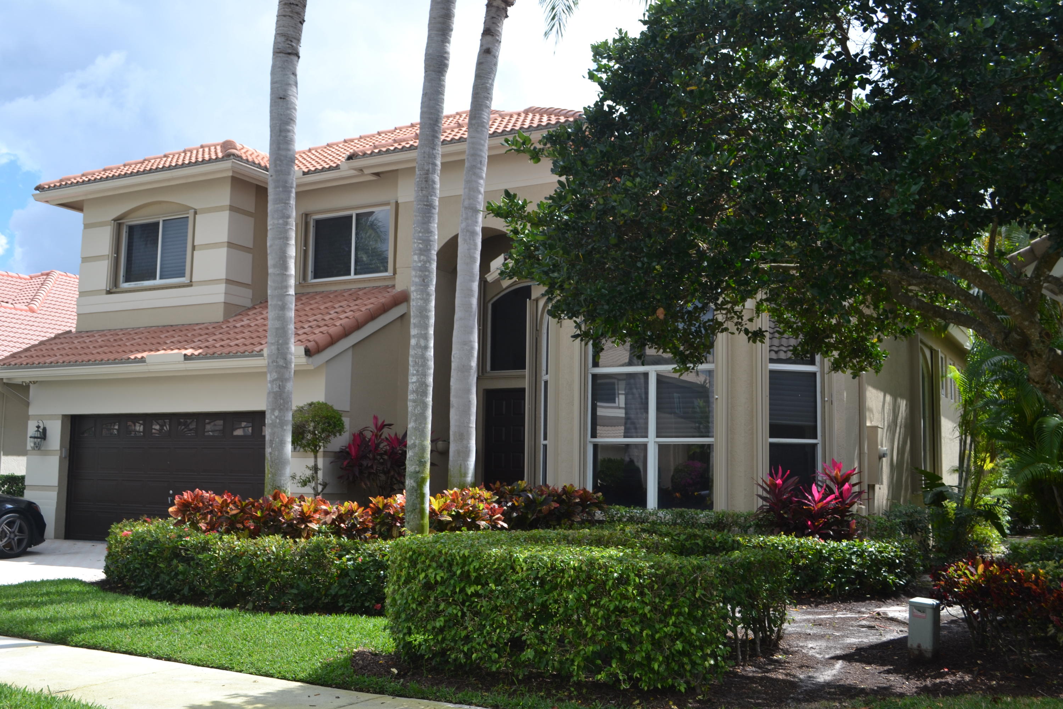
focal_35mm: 36
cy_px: 354
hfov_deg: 53.1
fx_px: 1063
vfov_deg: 36.9
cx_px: 532
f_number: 6.3
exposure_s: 1/160
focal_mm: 24
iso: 100
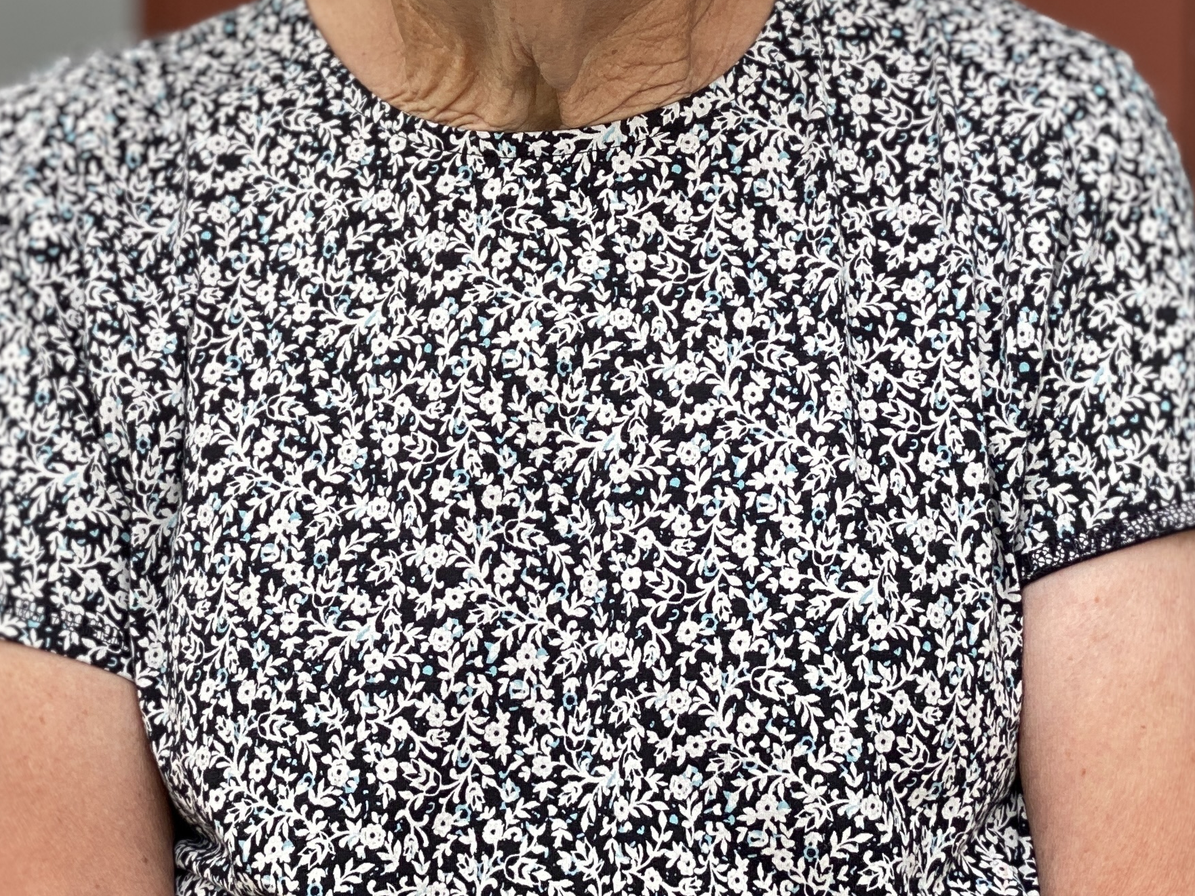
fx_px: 4108
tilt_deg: -0.2
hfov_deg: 16.5
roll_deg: -1.2
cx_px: 418
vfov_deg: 12.3
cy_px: 39
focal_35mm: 119
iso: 20
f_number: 2
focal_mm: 6
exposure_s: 1/178
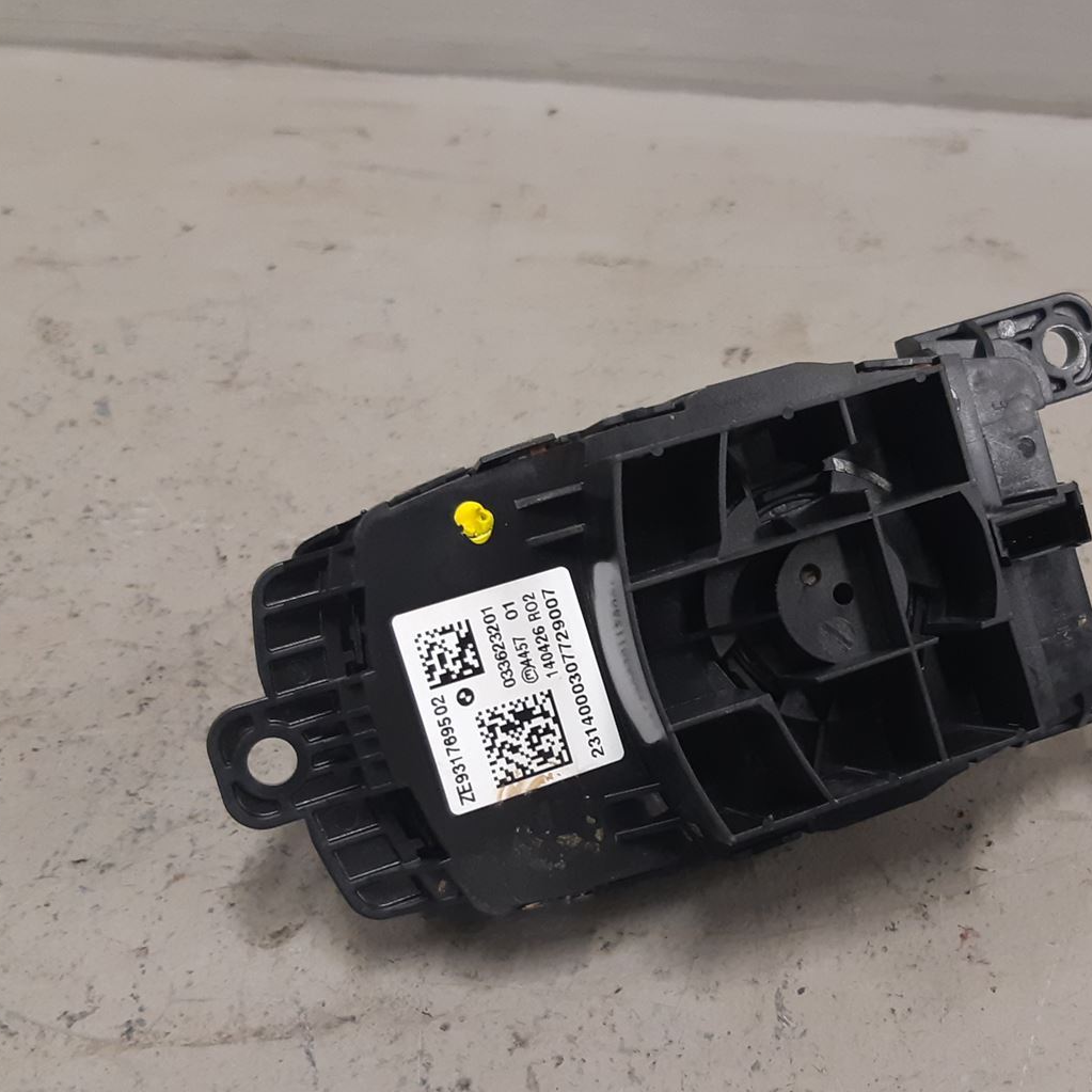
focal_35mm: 46
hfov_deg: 36.2
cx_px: 770
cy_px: 614
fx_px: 1642
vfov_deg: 36.7
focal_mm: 3.93
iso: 160
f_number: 1.7
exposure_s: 1/50
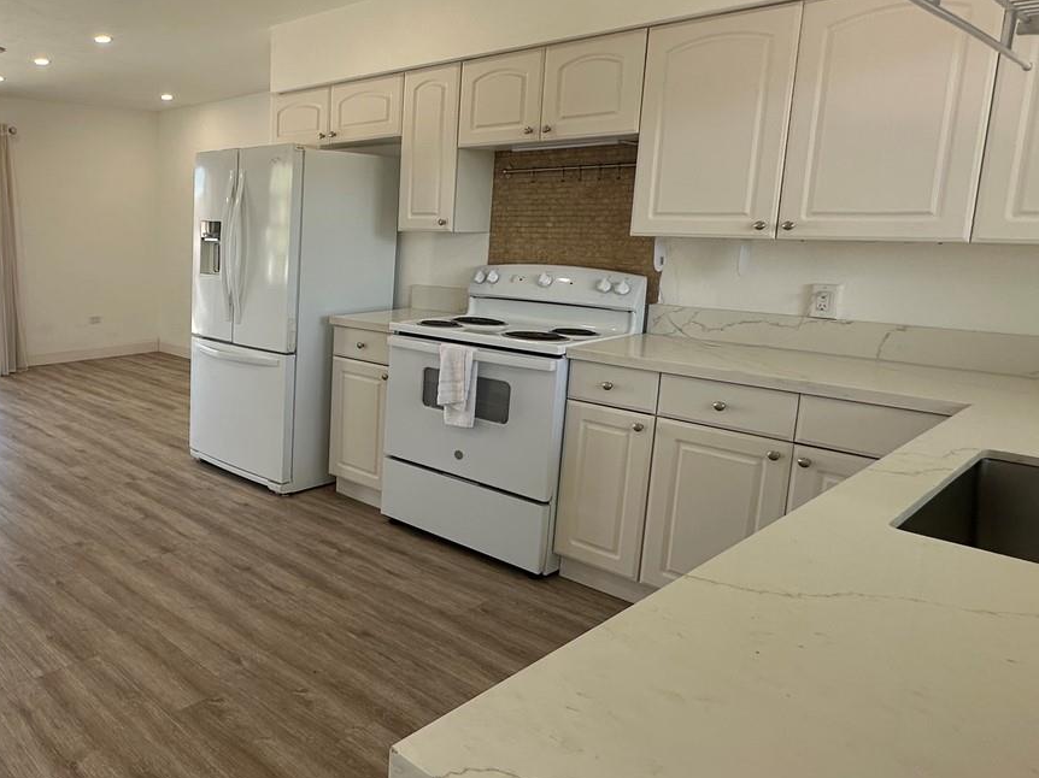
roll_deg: -0.1
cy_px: 332
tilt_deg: -8.3
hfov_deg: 60.1
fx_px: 780
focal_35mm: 26
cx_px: 162
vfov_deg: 52.8
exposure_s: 1/154
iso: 40
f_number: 2.2
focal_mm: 2.22
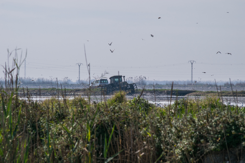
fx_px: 1378
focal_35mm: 202
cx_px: 122
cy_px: 82
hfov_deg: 10.2
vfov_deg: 6.8
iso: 200
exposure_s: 1/800
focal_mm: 135
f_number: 11
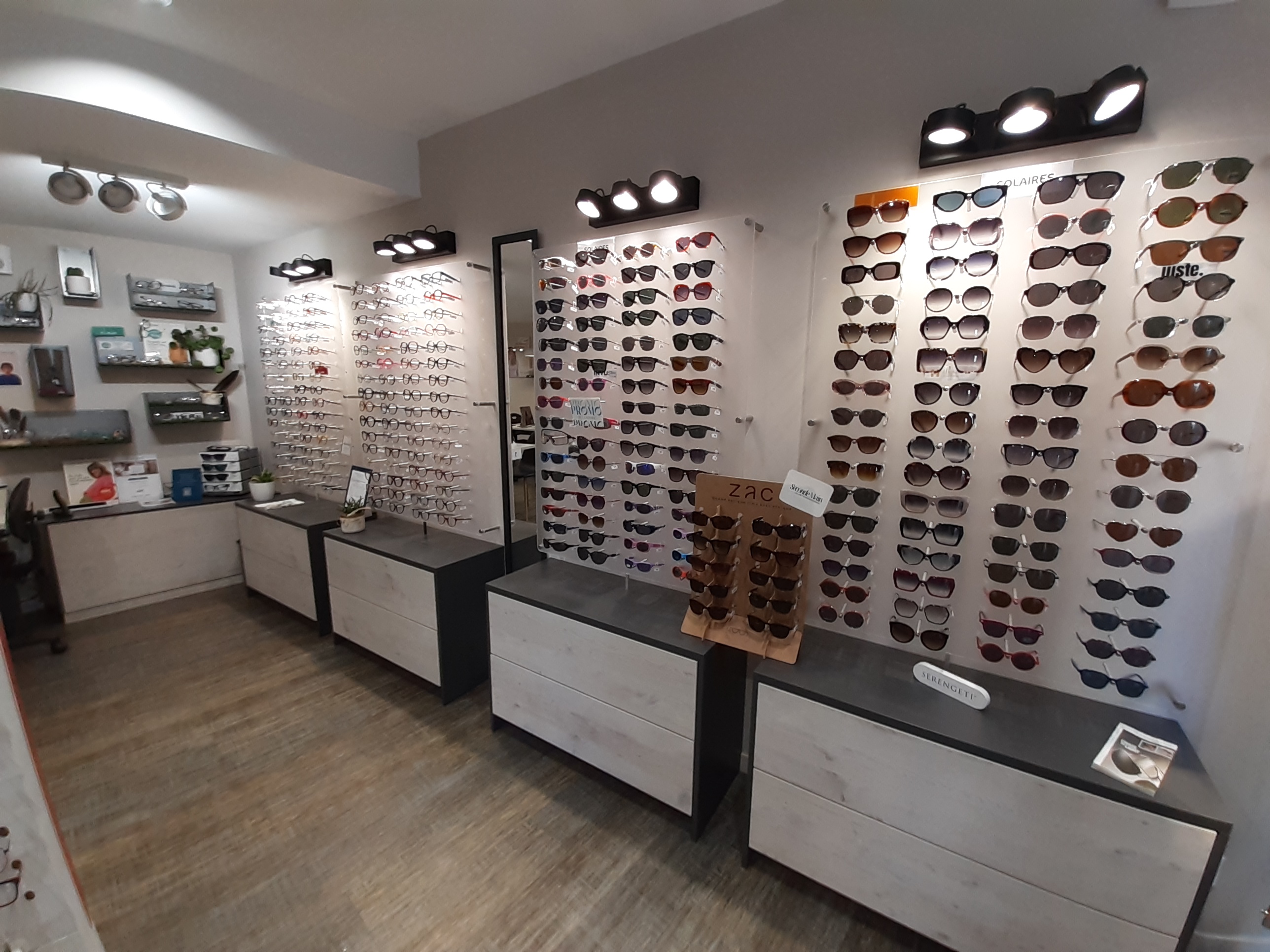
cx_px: 635
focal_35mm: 13
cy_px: 476
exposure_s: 1/50
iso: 64
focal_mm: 1.13
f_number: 2.2
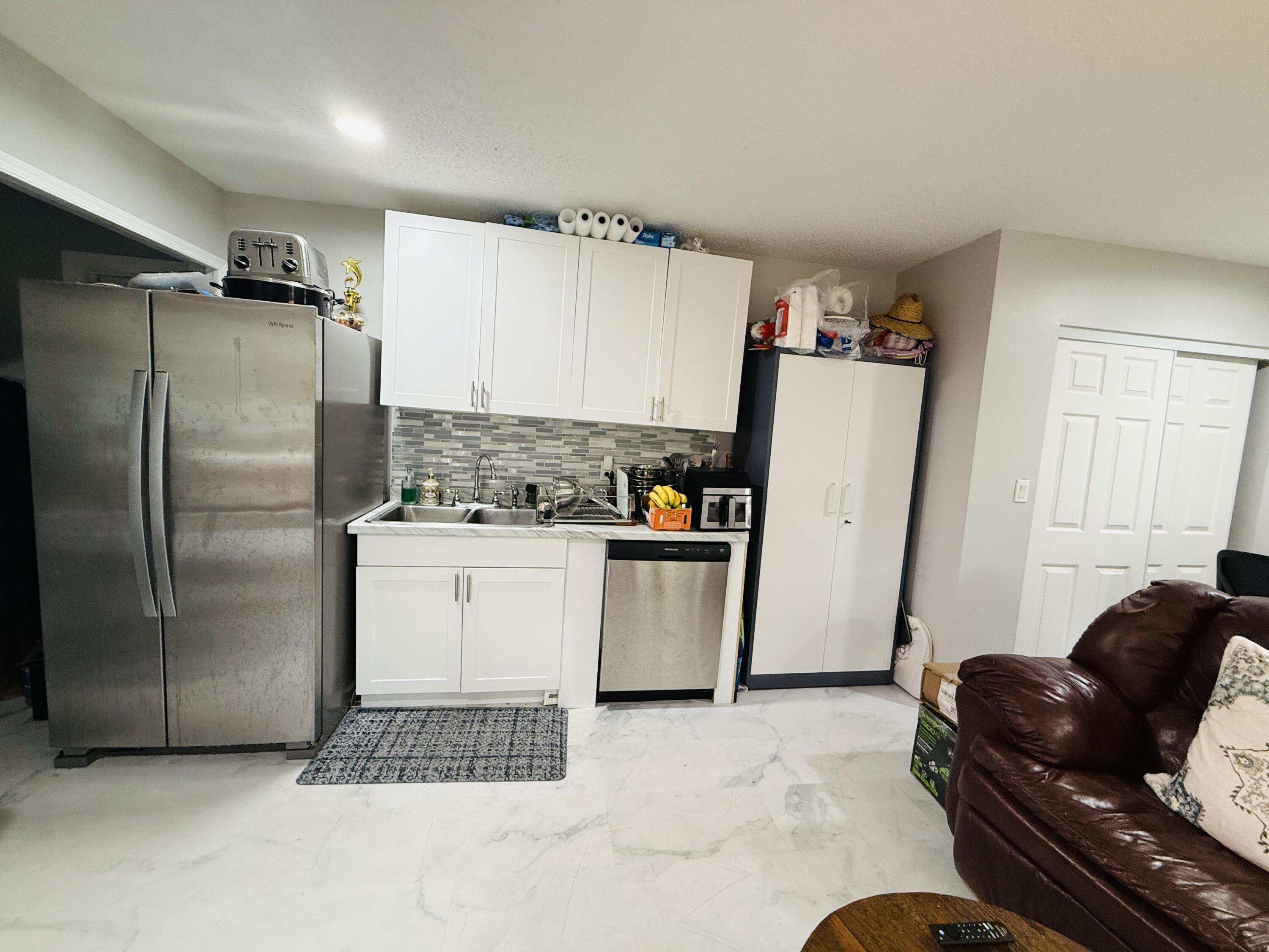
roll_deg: -4.6
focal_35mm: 14
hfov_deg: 102.1
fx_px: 513
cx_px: 634
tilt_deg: -5.0
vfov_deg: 85.7
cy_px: 476
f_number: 2.2
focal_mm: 2.22
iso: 250
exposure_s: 1/60
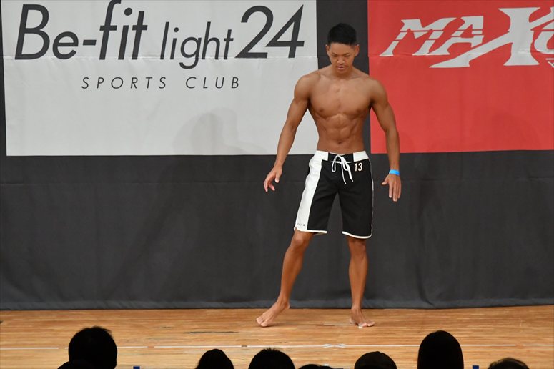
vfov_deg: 4.8
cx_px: 277
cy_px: 184
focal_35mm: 285
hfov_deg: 7.2
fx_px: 4384
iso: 8000
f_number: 5.6
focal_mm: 190
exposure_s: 1/400
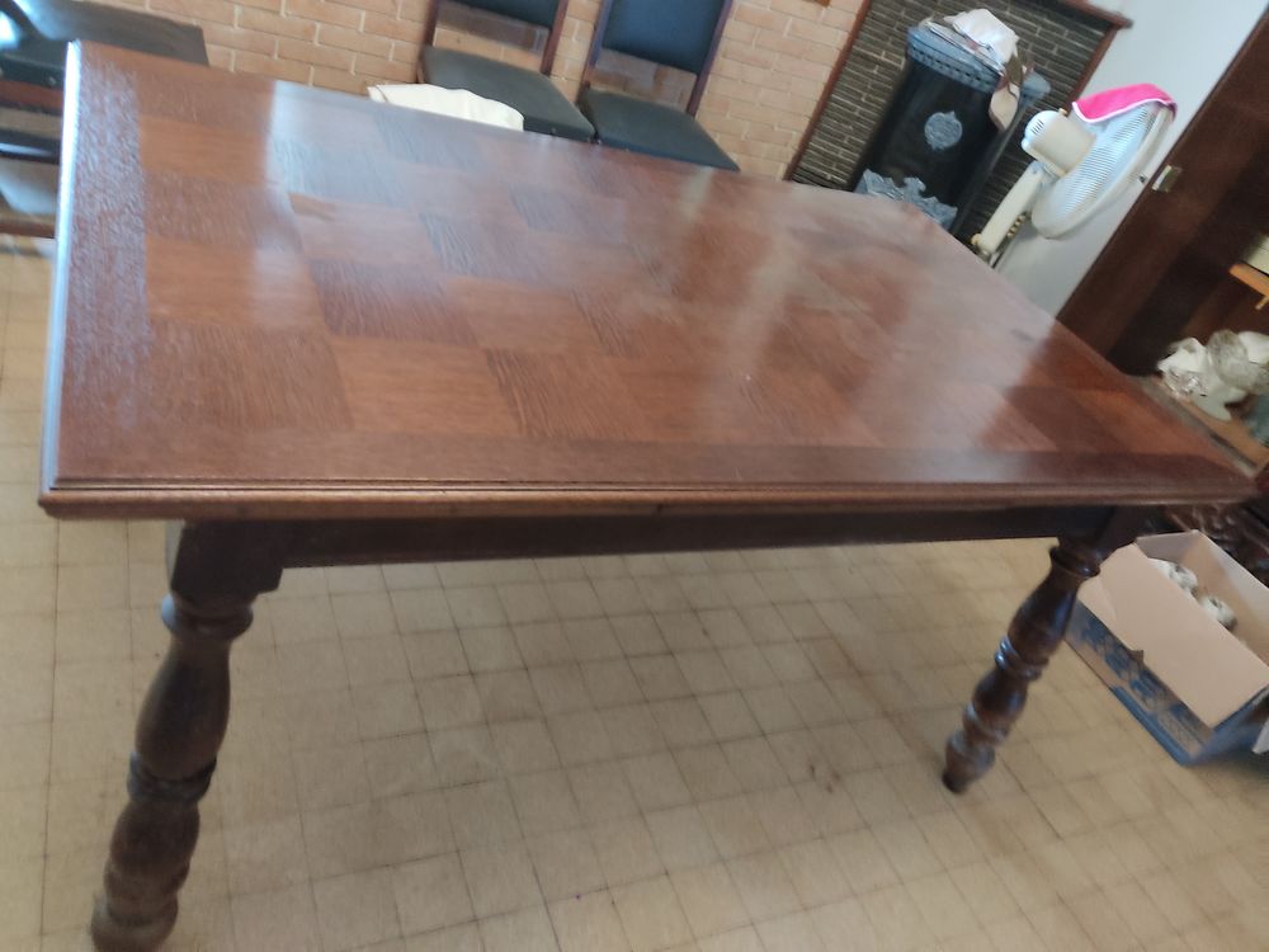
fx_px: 953
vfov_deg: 53.1
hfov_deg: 67.3
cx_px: 634
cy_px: 476
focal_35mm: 26
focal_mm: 4.74
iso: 1580
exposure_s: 1/17
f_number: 1.79
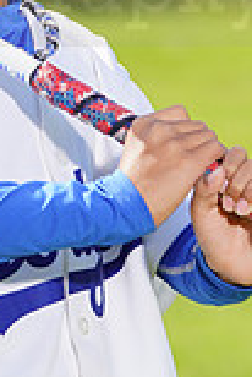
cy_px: -32
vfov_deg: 3.3
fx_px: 6537
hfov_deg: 2.2
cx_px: -53
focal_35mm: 624
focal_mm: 166
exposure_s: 1/250
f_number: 7.1
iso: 100
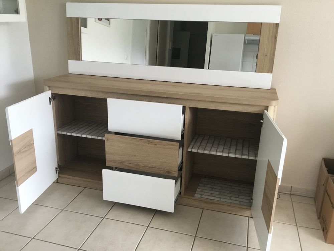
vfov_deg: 45.4
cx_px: 167
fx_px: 299
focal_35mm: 31
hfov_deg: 58.4
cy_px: 126
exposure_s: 1/30
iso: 40
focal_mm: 3.3
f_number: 2.4
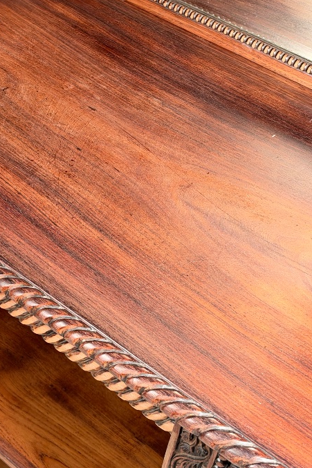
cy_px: 273
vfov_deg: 33.9
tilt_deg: -46.7
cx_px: 27
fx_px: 767
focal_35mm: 59
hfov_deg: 22.4
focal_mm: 6.93
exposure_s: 1/54
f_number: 1.8
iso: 320
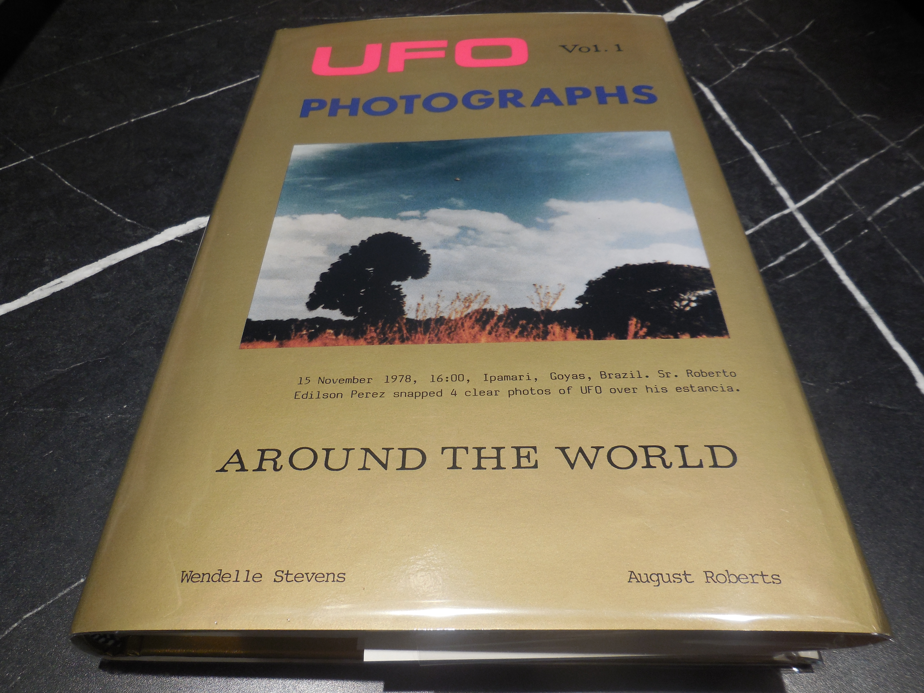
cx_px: 462
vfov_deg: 54.9
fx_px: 667
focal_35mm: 25
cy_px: 346
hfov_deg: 69.4
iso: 125
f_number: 3.1
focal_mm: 4.5
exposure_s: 1/40
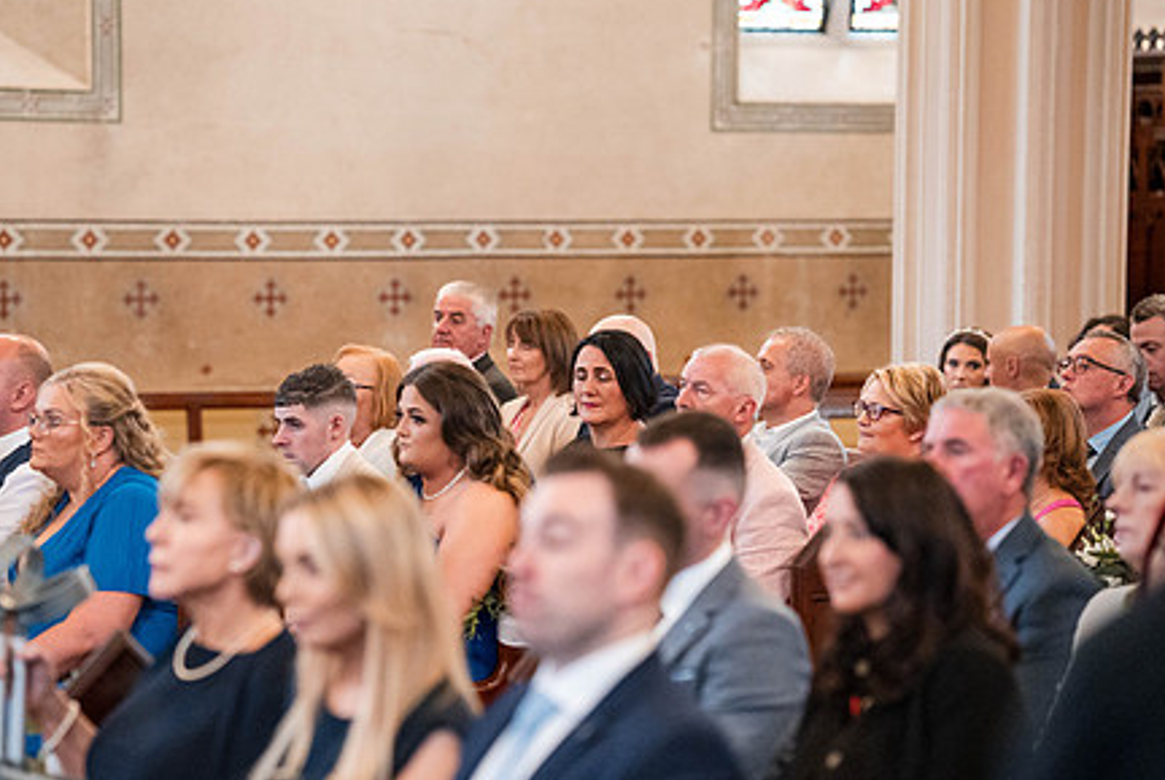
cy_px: 374
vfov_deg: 12.0
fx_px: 3693
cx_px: 477
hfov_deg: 17.9
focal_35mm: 114
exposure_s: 1/500
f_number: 2
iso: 6400
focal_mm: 85
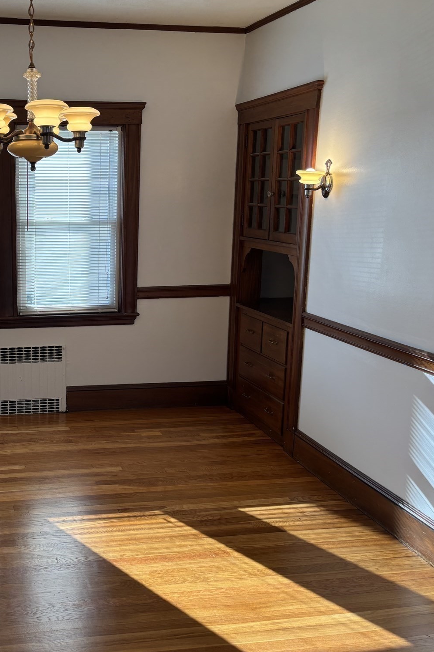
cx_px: 53
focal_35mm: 37
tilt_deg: -11.1
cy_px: 326
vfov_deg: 51.9
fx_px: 669
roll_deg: -0.3
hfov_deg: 34.2
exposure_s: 1/137
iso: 40
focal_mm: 5.96
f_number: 1.6
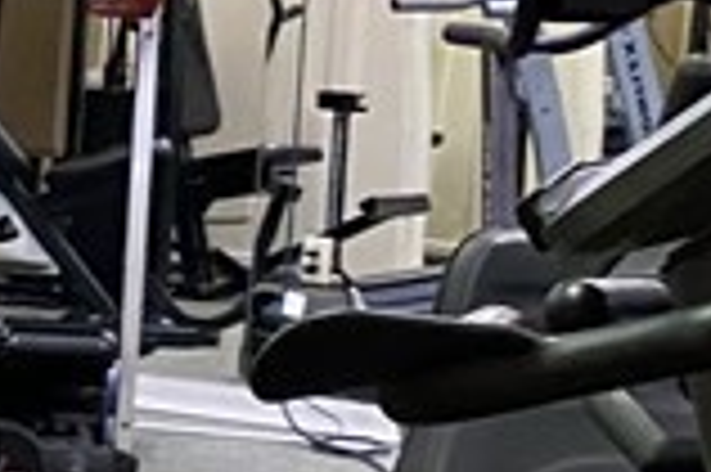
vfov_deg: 7.8
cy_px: 369
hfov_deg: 10.3
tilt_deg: -8.2
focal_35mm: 175
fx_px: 3453
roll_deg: -1.6
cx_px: -936
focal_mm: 4.25
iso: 400
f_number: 1.8
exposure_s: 1/60
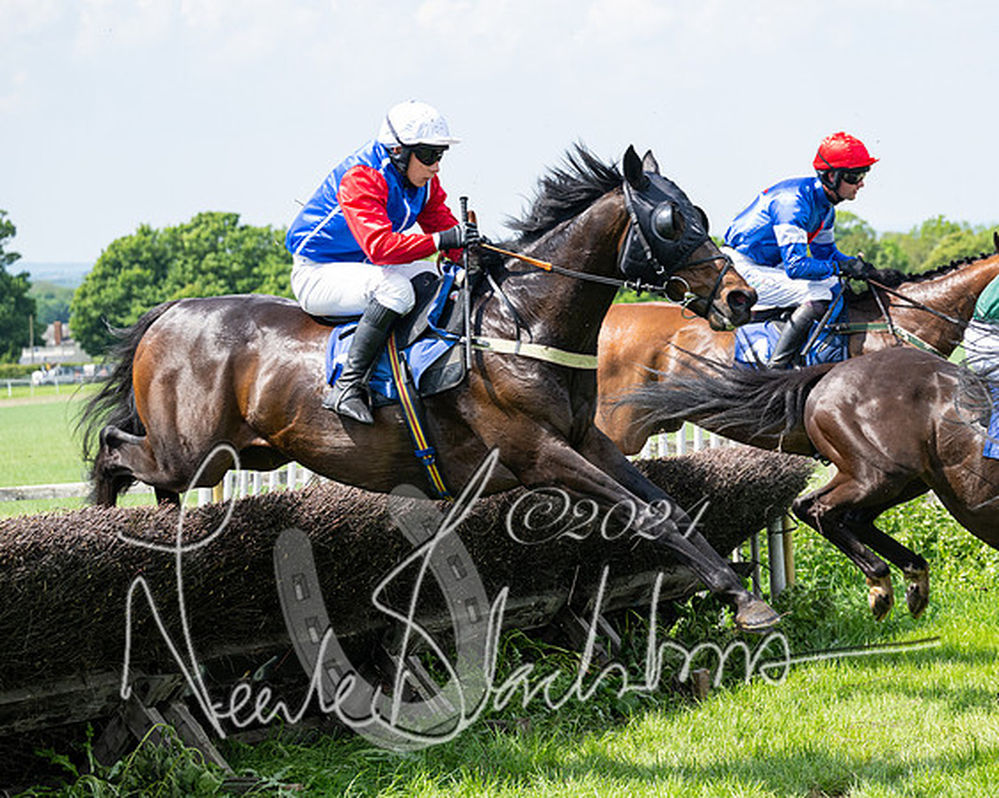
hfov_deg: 18.2
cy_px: 396
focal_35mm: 105
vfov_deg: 14.7
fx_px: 3094
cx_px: 792
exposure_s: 1/2000
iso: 400
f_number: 4
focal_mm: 70
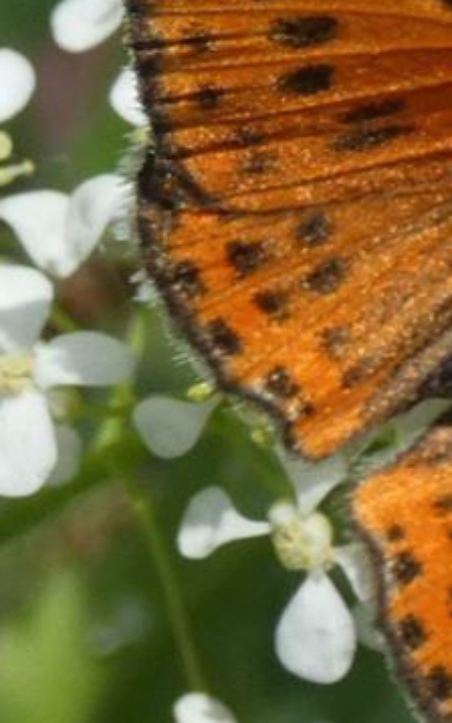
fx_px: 3486
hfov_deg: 7.3
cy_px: 281
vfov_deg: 11.8
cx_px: 661
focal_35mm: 177
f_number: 4.3
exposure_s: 1/500
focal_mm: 12.5
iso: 80
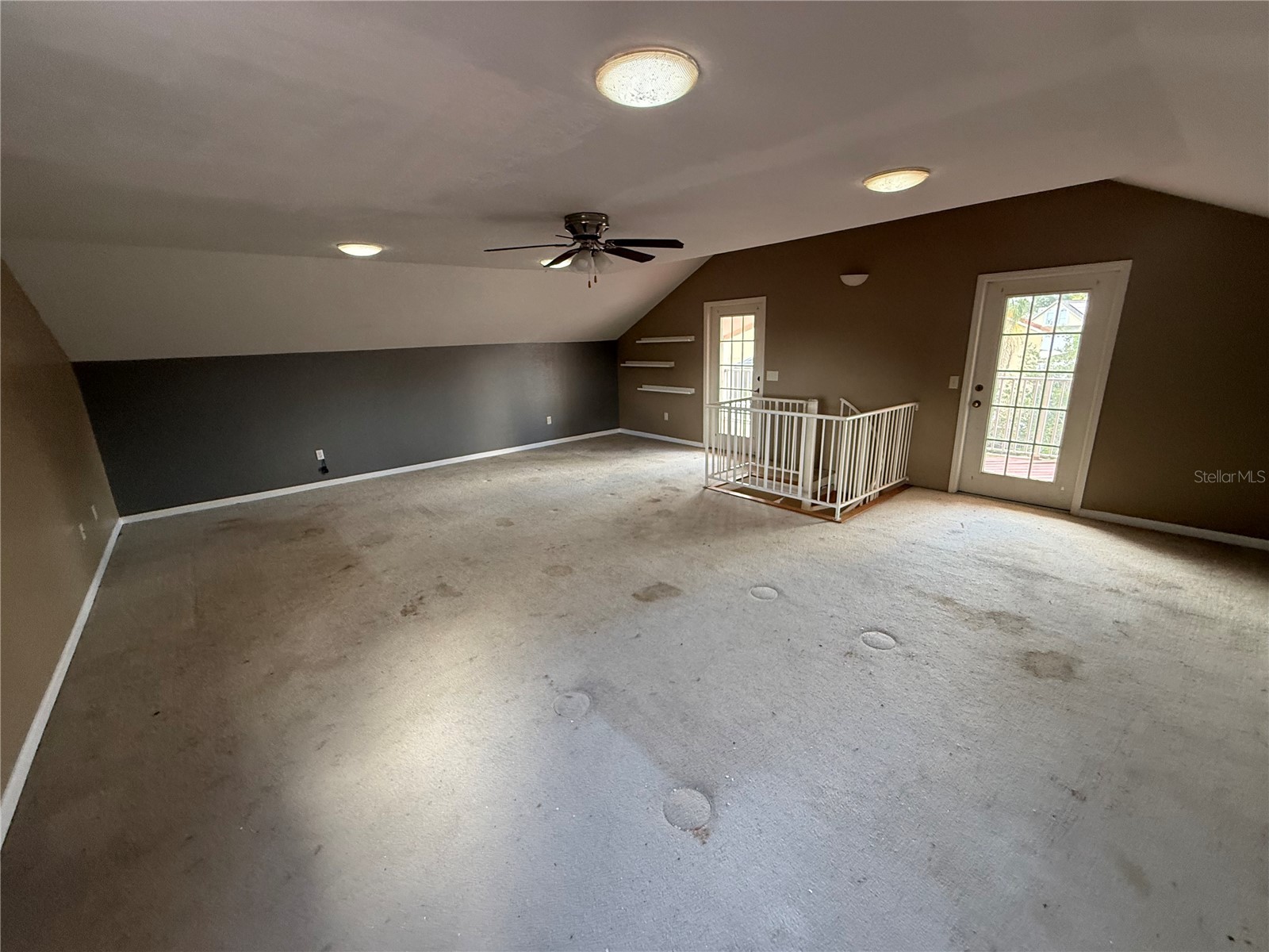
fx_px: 513
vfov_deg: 85.7
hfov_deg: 102.1
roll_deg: +2.4
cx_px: 634
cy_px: 476
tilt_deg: -13.0
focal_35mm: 14
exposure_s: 1/99
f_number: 2.2
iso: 320
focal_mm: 2.22
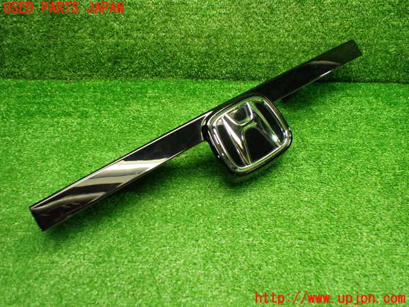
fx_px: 354
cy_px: 154
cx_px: 204
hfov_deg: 60.0
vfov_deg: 46.8
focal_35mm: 30
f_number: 2.3
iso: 800
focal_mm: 5.4
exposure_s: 1/100
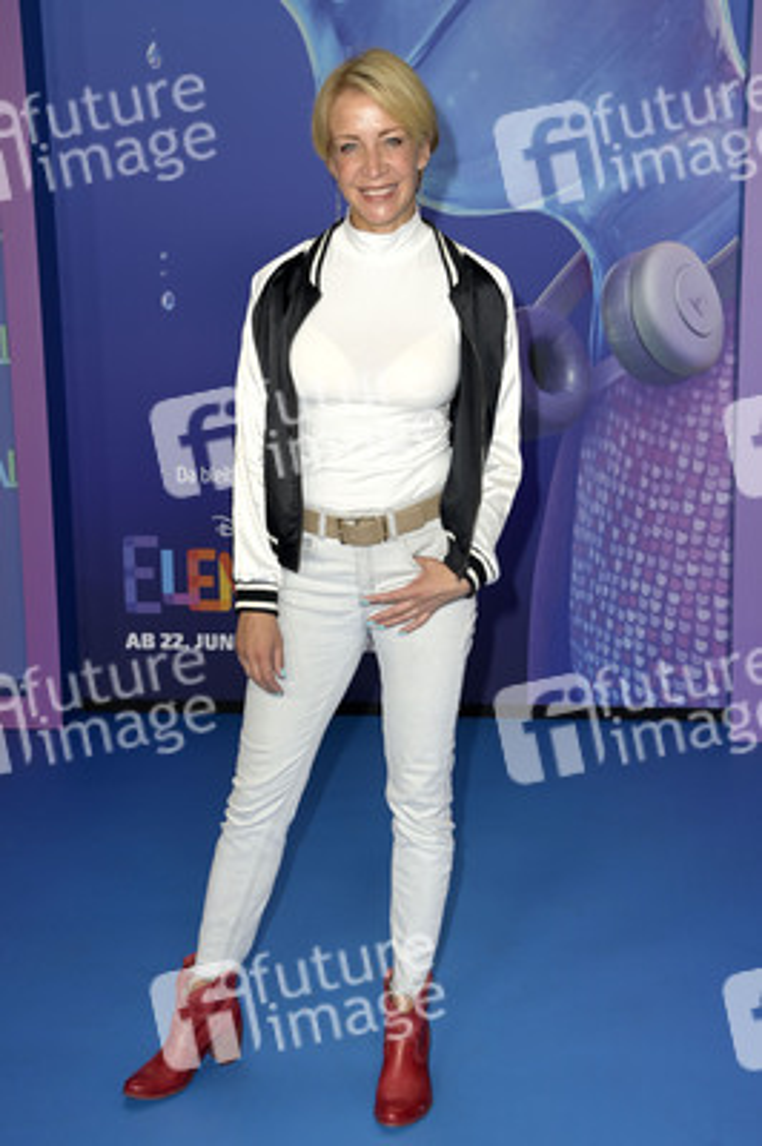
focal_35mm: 50
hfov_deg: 26.9
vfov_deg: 39.6
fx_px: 1590
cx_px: 381
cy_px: 573
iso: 800
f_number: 6.3
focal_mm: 50
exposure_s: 1/250
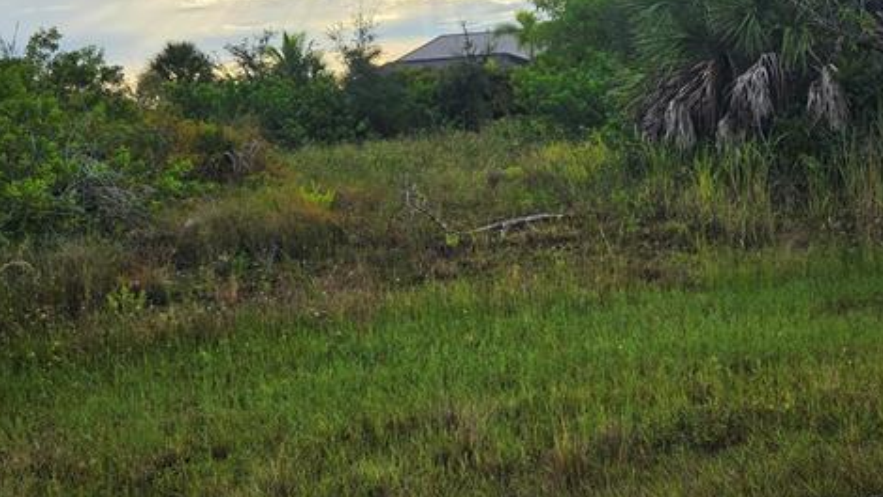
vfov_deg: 28.7
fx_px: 960
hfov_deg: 49.4
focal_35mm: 41
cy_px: 141
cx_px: 446
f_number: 1.8
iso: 80
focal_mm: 5.4
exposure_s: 1/4883
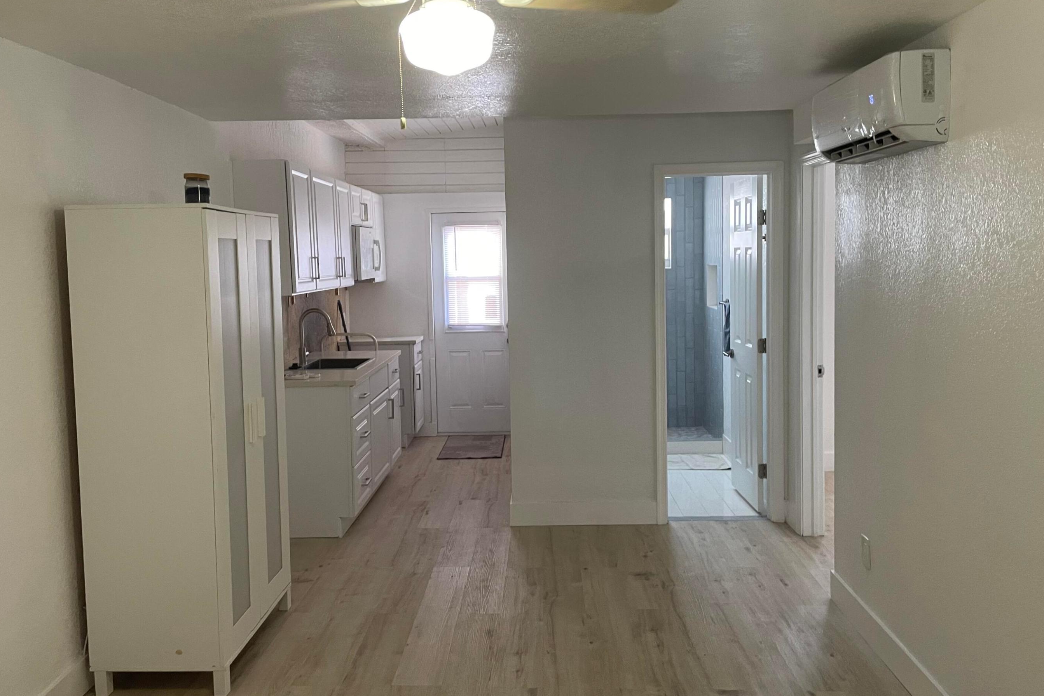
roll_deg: +1.6
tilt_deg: -3.3
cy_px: 335
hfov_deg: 63.7
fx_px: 841
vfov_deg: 44.9
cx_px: 505
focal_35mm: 29
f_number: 1.6
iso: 160
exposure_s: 1/60
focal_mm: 4.2
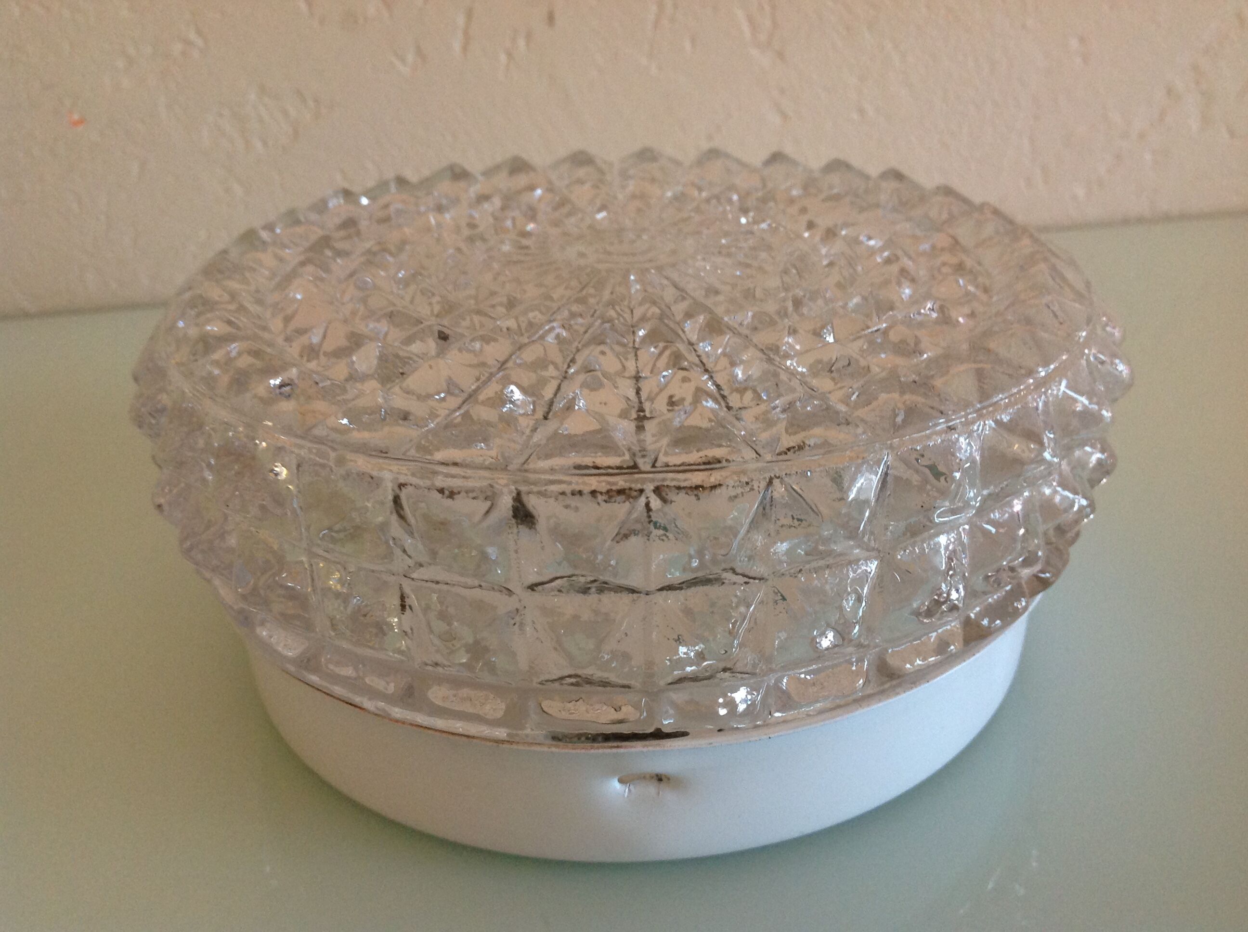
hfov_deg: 52.7
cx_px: 624
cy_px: 466
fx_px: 1260
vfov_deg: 40.6
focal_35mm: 35
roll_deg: +3.0
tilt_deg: -27.6
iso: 160
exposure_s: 1/15
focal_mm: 4.28
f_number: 2.4
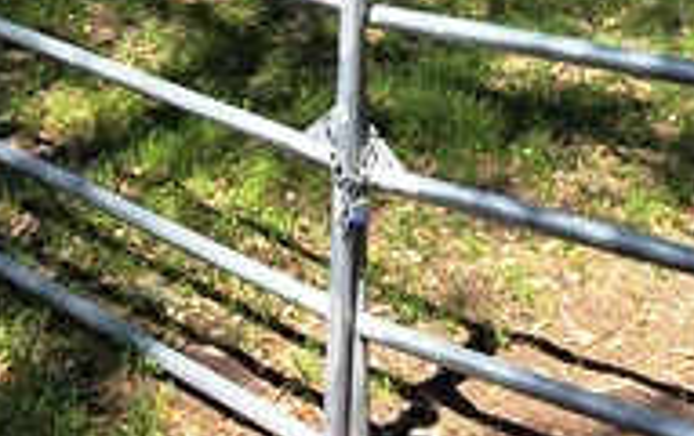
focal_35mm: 72
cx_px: 200
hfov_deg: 28.3
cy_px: -320
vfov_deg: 15.8
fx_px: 1364
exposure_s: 1/1176
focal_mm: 2.2
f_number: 1.9
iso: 40
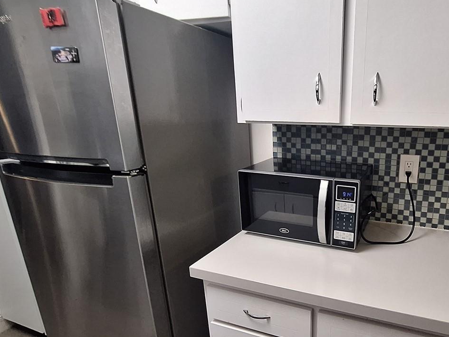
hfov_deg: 73.2
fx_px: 285
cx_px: 312
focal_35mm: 22
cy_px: 194
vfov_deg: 60.8
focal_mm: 1.74
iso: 200
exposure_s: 1/40
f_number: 2.2
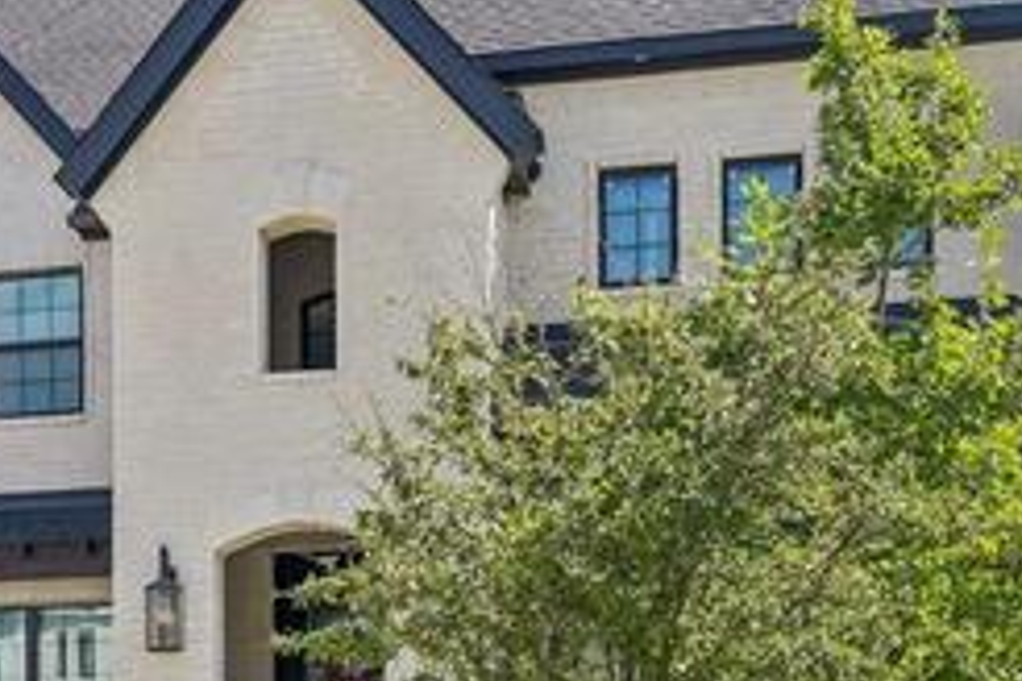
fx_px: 2214
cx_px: 37
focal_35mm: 78
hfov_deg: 24.9
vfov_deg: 17.5
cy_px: 448
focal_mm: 30
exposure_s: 1/800
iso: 400
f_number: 8
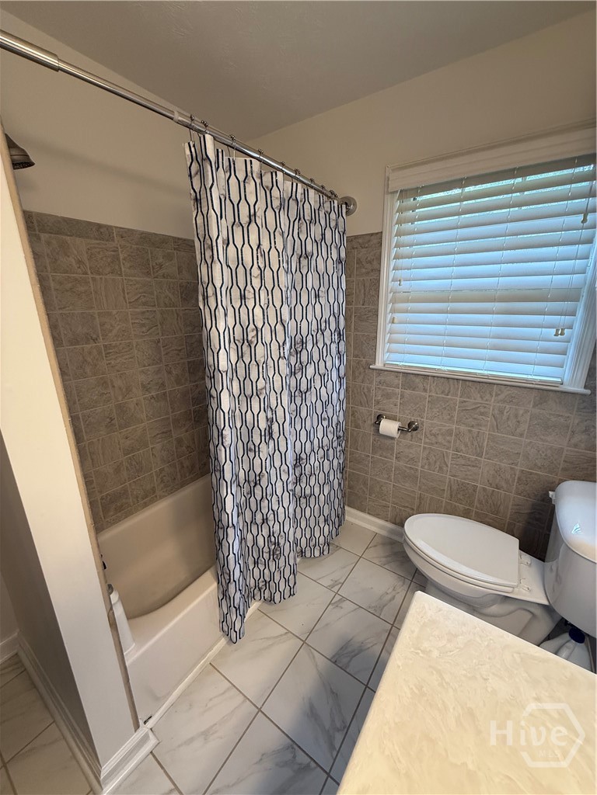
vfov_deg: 102.1
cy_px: 398
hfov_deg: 85.7
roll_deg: +0.2
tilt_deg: -16.0
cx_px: 298
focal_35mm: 14
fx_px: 322
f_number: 2.2
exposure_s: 1/120
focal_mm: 2.22
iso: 200
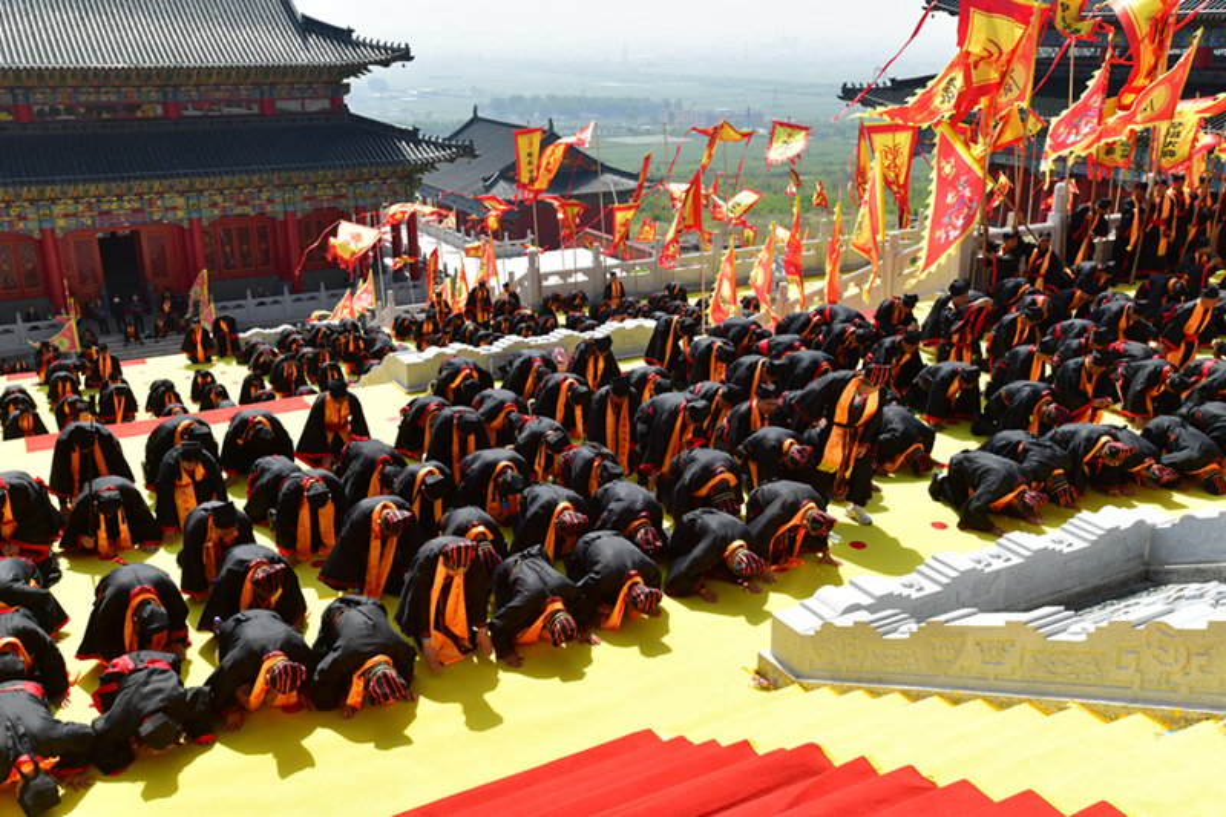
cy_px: 408
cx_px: 613
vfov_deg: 37.8
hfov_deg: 54.4
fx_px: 1192
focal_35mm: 35
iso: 320
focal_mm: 35
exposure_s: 1/400
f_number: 10
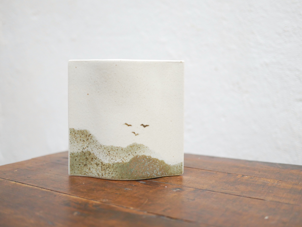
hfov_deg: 46.8
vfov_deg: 36.0
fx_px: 349
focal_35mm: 40
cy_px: 114
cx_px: 151
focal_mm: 20
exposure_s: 1/60
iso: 1600
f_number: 1.7
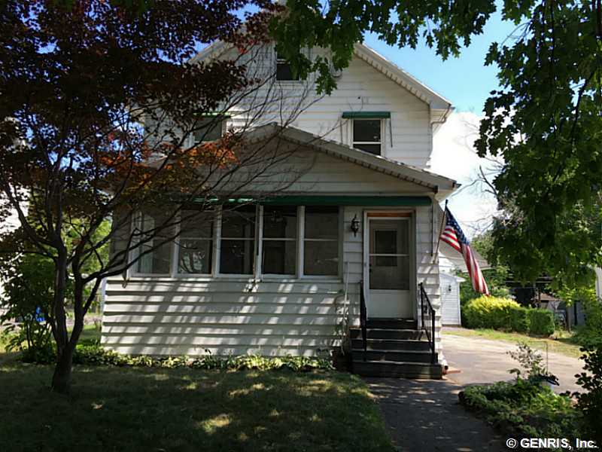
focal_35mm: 29
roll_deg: -1.0
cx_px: 301
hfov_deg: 61.7
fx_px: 504
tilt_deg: +8.8
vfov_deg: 48.2
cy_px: 226
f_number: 2.2
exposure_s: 1/437
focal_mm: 4.15
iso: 25
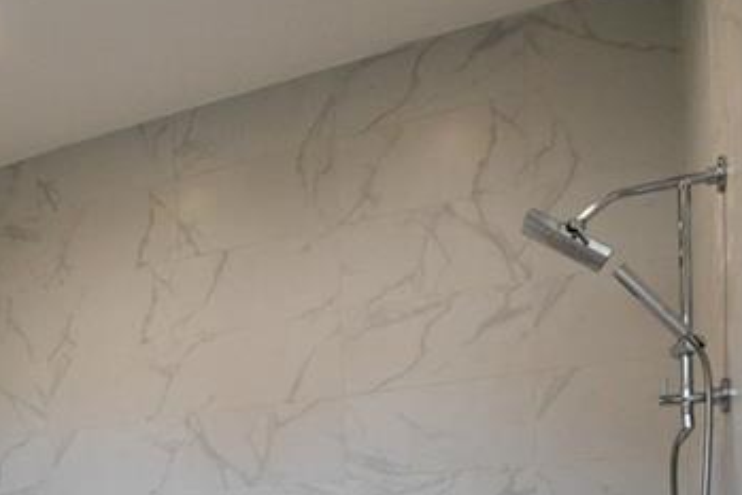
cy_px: 593
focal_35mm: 44
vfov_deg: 27.0
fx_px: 907
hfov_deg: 39.6
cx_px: 13
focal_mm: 10
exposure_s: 1/125
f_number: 5.6
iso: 1600
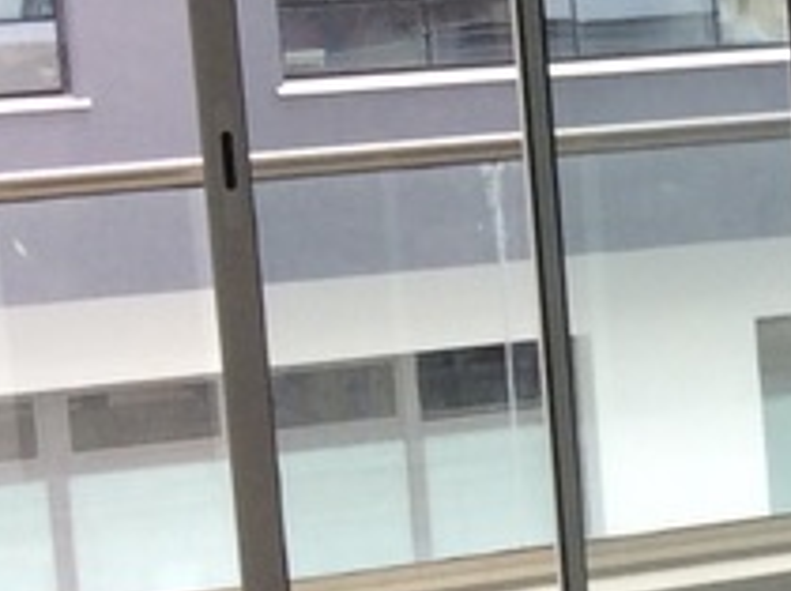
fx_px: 3561
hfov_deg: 11.9
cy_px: 316
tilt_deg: -9.9
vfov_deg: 9.5
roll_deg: +3.1
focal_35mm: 156
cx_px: 1292
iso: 32
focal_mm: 3.3
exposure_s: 1/101
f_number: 2.4
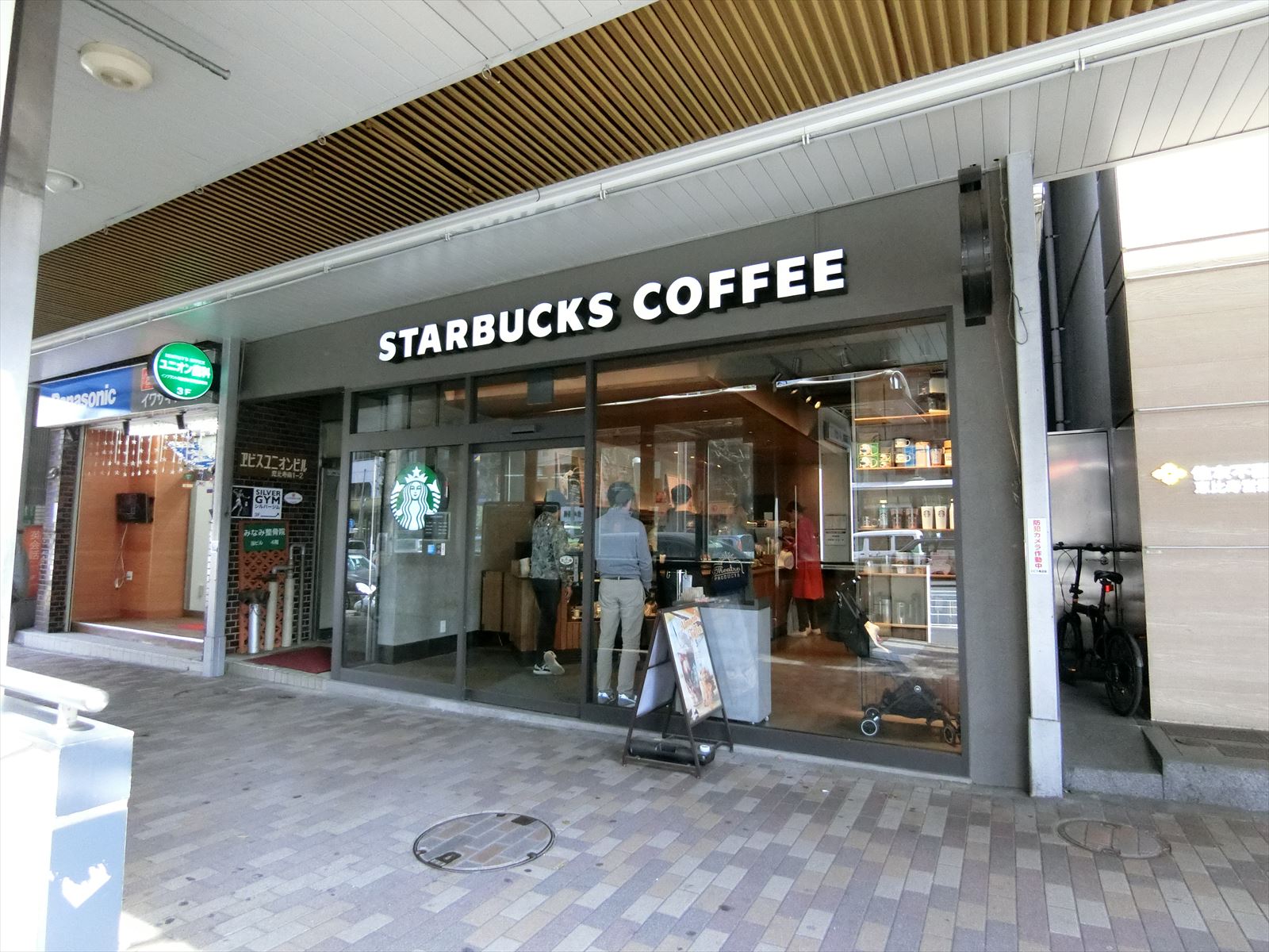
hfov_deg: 84.7
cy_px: 476
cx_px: 634
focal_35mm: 19
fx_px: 697
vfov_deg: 68.7
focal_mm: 4.06
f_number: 2.7
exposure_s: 1/640
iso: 1250
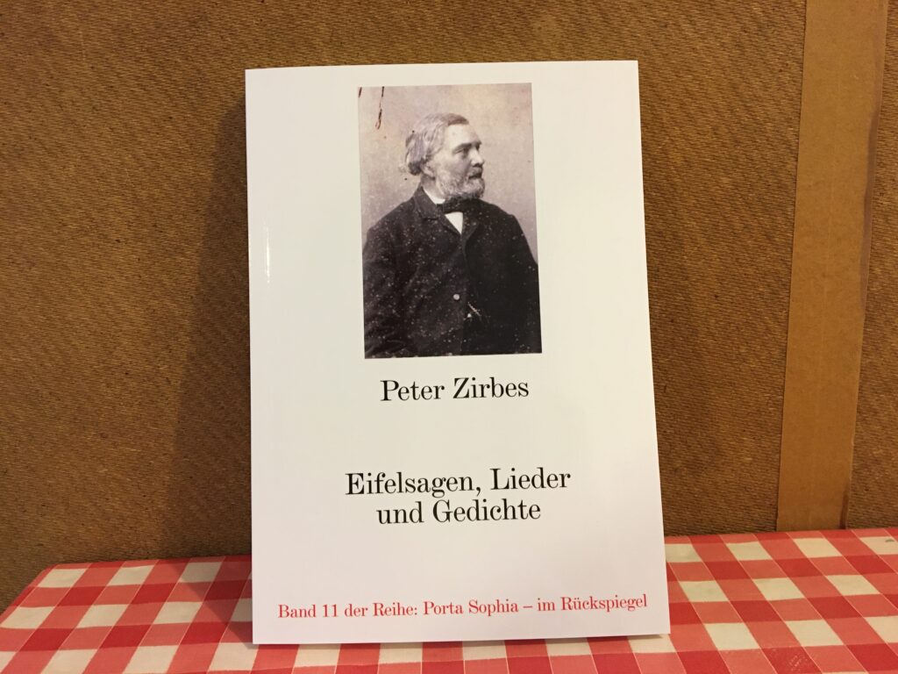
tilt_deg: -12.3
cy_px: 337
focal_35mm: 29
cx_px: 449
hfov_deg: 61.7
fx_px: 752
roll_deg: +1.8
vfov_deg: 48.2
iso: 200
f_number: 2.2
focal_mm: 4.15
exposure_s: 1/20
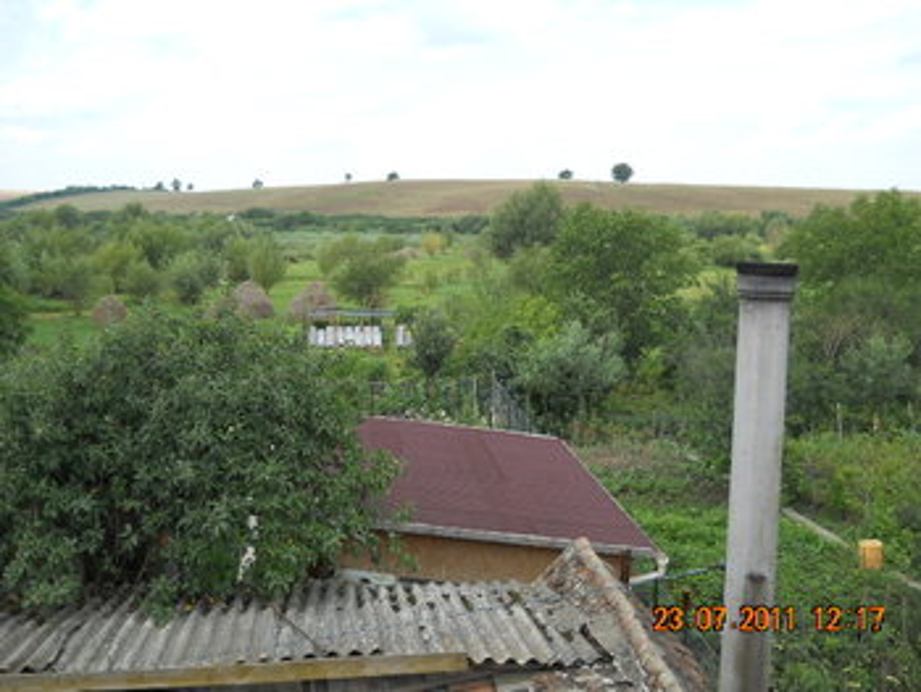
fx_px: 1092
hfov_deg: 45.7
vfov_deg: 35.2
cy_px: 346
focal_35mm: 41
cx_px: 460
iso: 80
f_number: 5.5
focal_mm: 6.72
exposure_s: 1/160
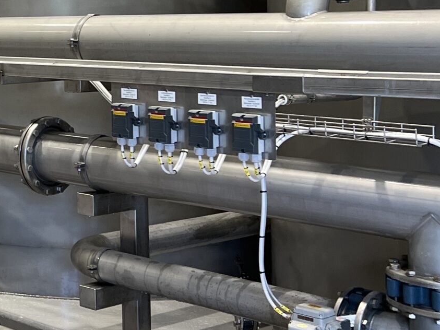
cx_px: -136
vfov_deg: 18.2
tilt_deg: +0.8
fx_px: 1004
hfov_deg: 22.1
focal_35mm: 79
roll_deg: +0.7
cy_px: -3
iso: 100
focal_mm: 5.7
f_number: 1.5
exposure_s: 1/100
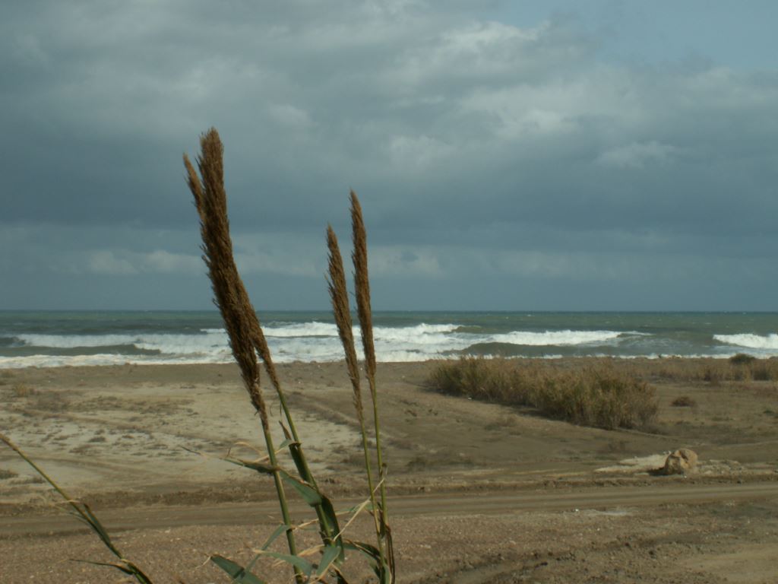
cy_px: 292
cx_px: 389
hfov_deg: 31.2
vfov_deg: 23.7
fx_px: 1393
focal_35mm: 62
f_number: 8
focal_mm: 10.39
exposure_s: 1/320
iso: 50
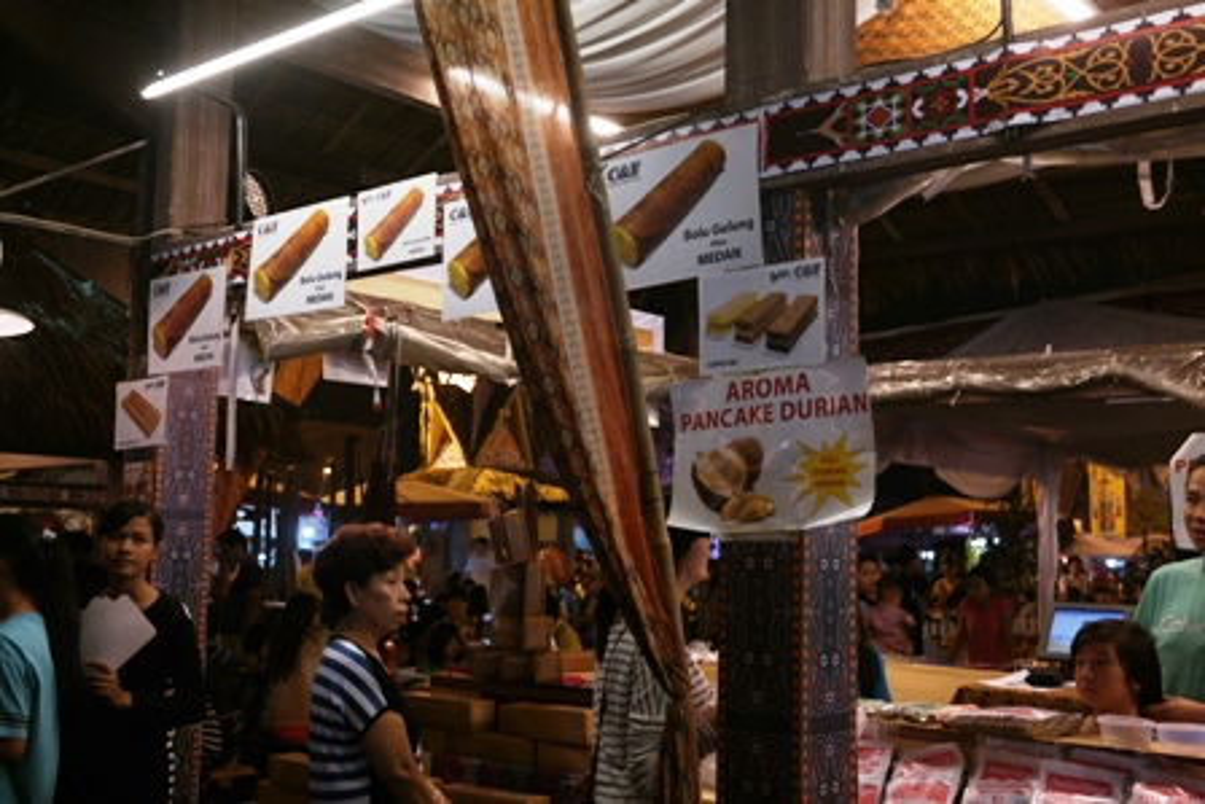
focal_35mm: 40
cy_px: 402
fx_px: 1339
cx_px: 602
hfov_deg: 48.4
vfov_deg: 33.4
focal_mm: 26
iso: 800
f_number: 4
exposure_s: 1/50
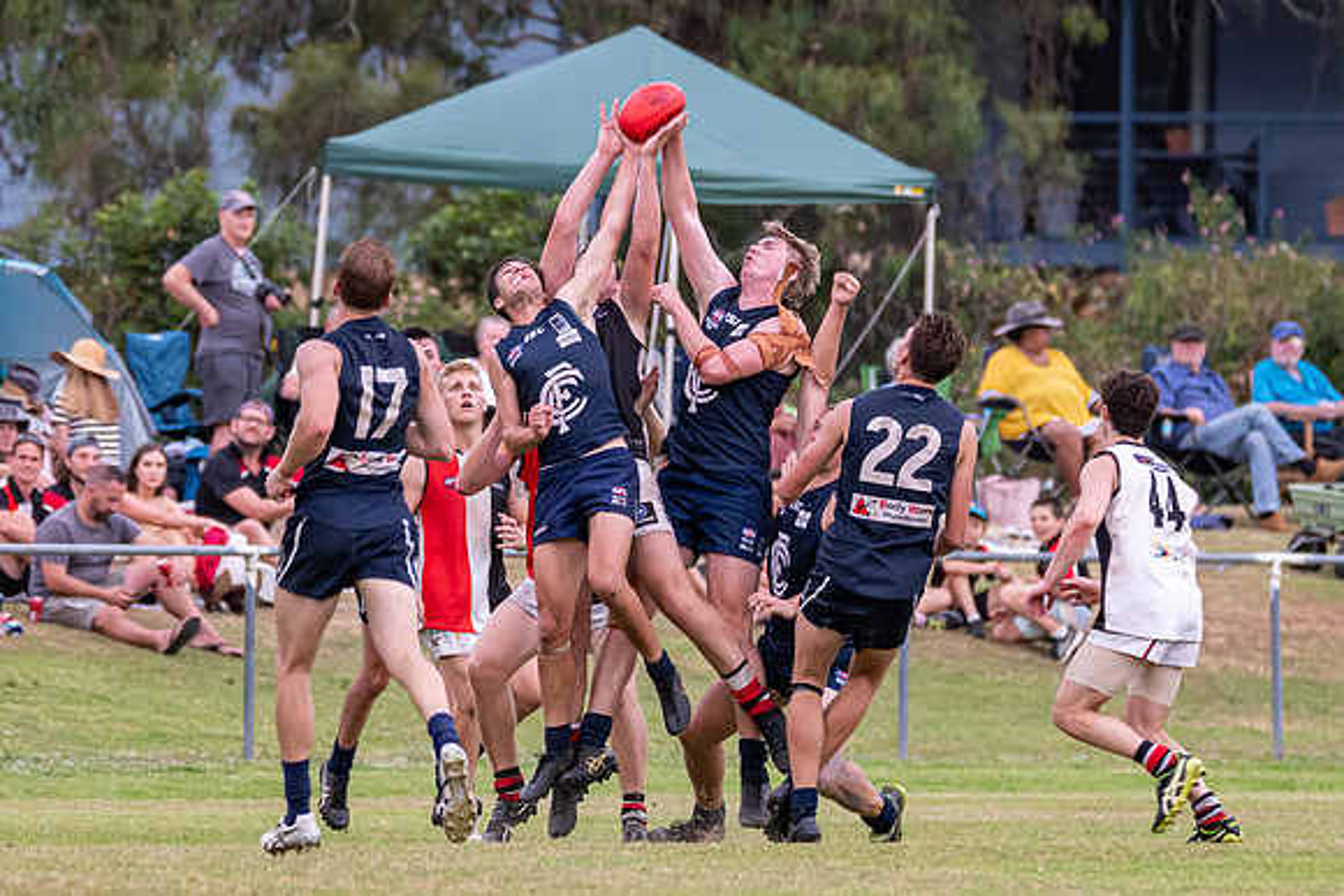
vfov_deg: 2.1
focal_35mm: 669
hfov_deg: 3.1
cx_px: 777
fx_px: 24968
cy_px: 404
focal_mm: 350
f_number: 6.3
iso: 1250
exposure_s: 1/500
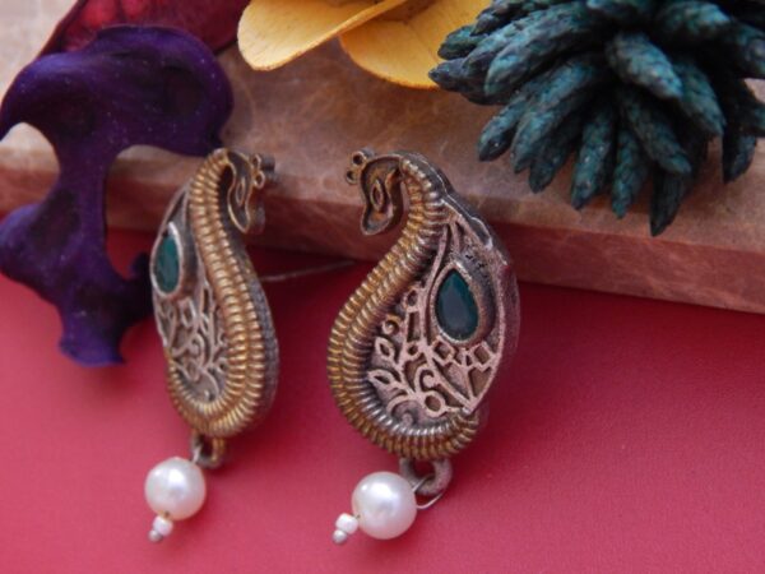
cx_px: 382
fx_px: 1525
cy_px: 287
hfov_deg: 28.2
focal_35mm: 69
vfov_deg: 21.3
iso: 400
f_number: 4.1
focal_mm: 12.3
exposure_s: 1/8
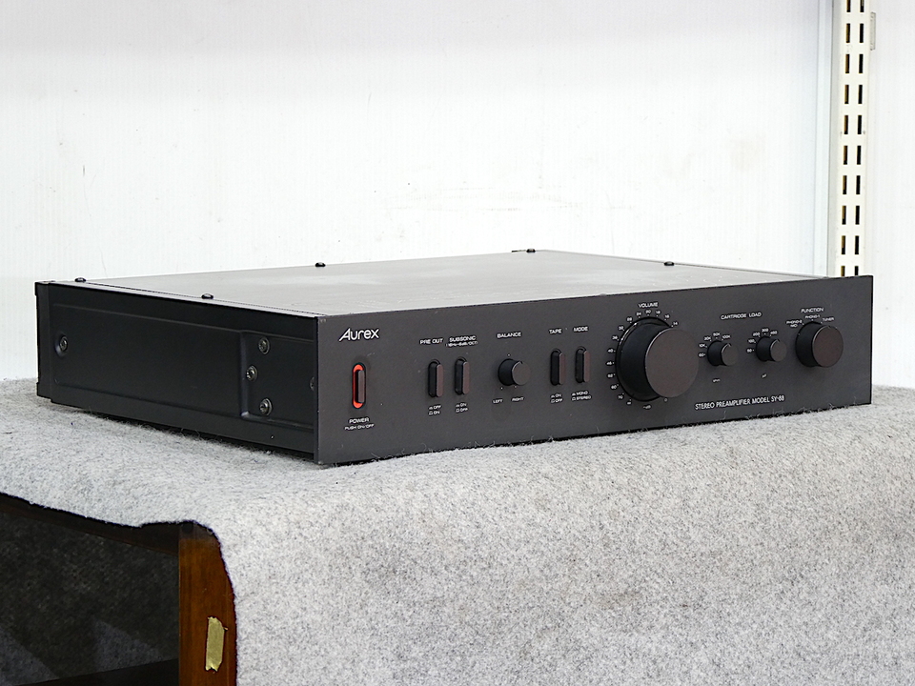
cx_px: 458
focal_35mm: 106
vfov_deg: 14.0
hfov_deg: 18.5
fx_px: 2802
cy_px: 343
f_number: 5.1
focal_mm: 19
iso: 200
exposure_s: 1/6
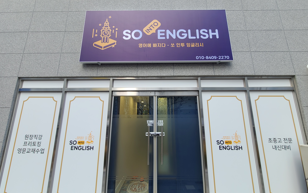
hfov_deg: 105.3
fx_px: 118
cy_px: 98
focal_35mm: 14
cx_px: 155
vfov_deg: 78.6
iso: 50
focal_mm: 2.2
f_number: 2.2
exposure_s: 1/123
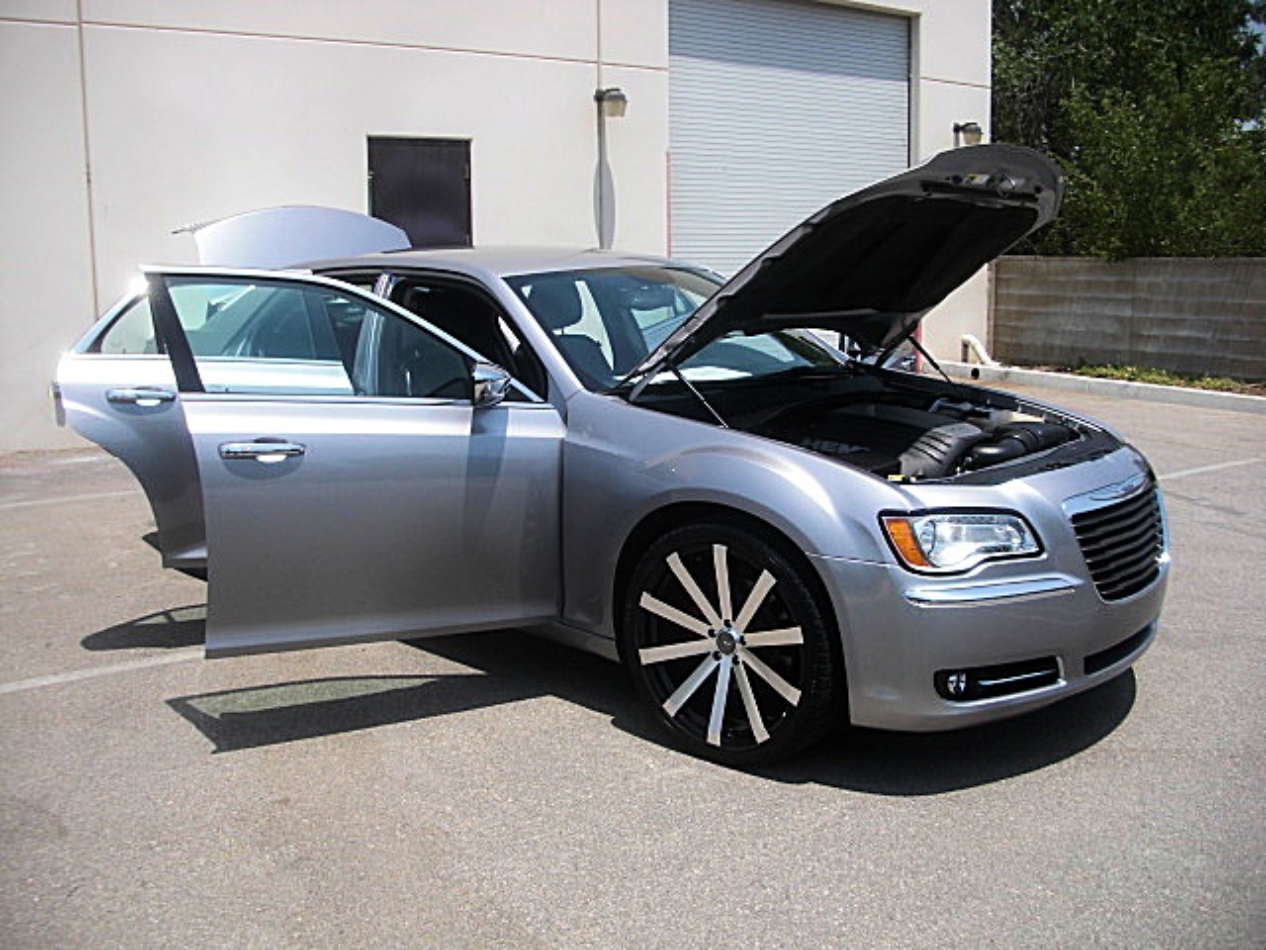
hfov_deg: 51.4
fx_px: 1317
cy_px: 475
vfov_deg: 39.7
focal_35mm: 36
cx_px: 633
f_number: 2.8
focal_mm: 6.3
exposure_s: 1/800
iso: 50
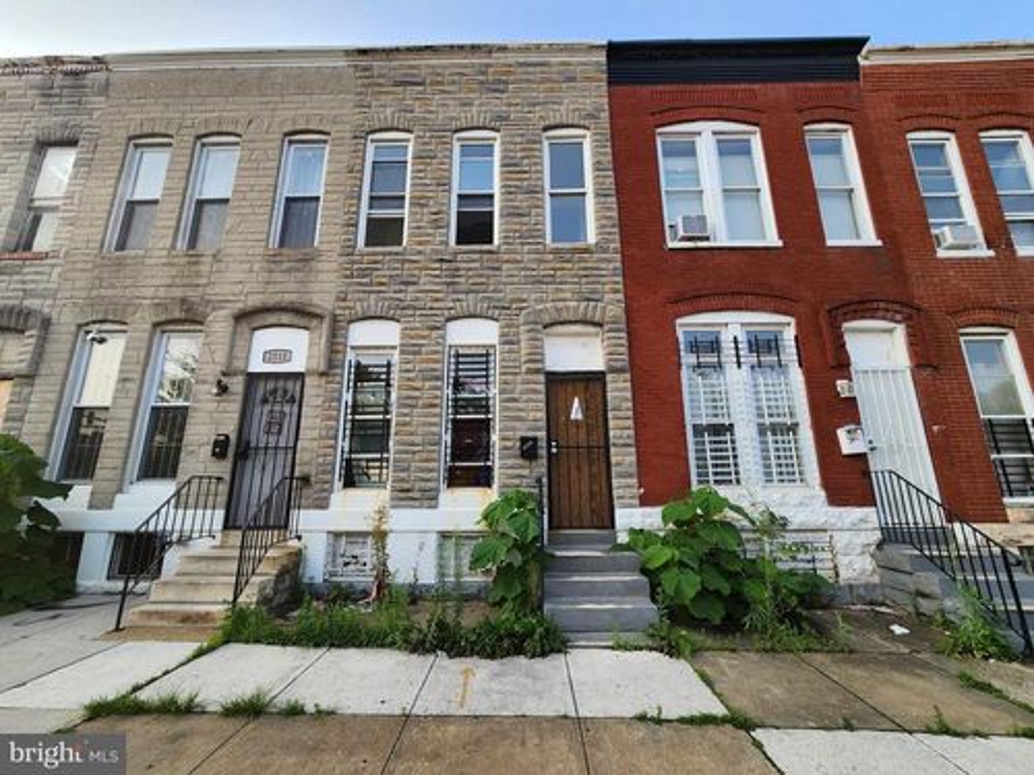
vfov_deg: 89.9
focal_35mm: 13
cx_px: 517
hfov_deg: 106.2
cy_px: 388
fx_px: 388
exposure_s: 1/374
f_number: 2.2
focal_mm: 2.2
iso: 50
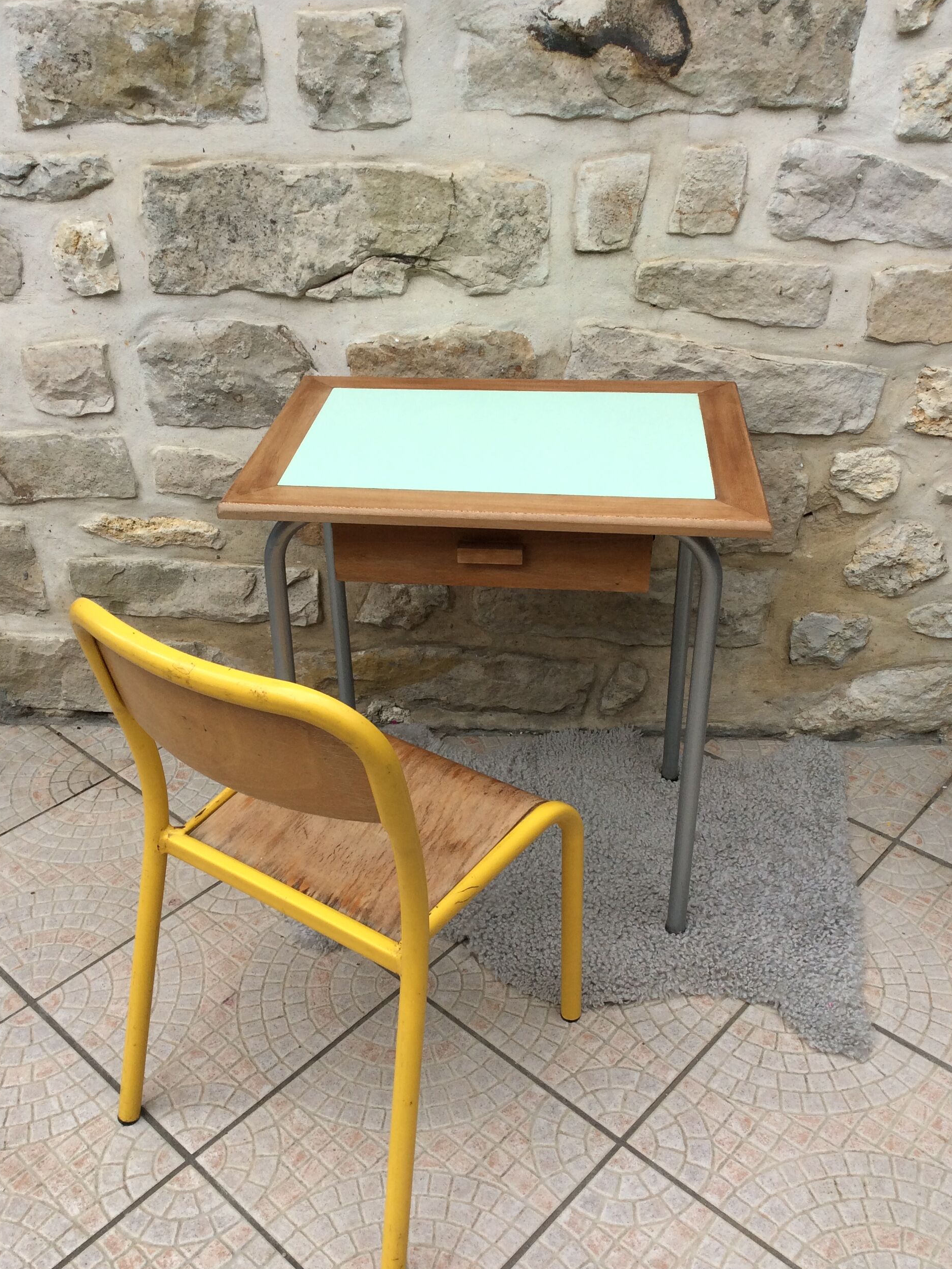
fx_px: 1210
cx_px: 467
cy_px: 636
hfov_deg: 42.9
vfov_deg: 55.4
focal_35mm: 33
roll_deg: +0.9
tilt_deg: -31.3
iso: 32
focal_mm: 3.3
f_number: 2.4
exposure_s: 1/319
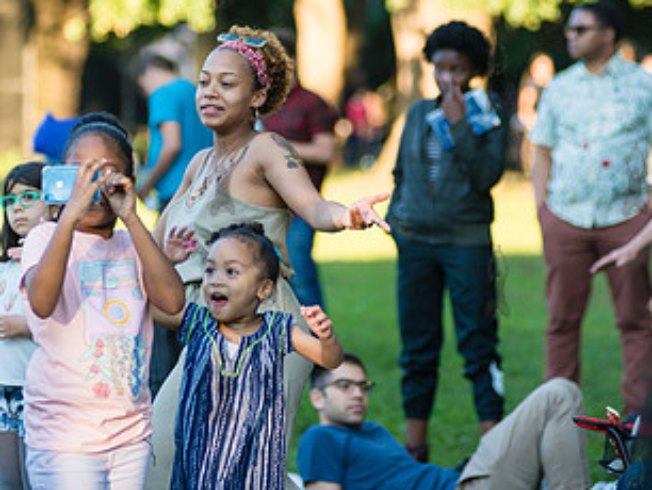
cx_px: 222
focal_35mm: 246
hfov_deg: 8.0
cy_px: 178
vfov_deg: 6.0
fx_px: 4637
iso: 400
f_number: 3.2
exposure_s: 1/400
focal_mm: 135
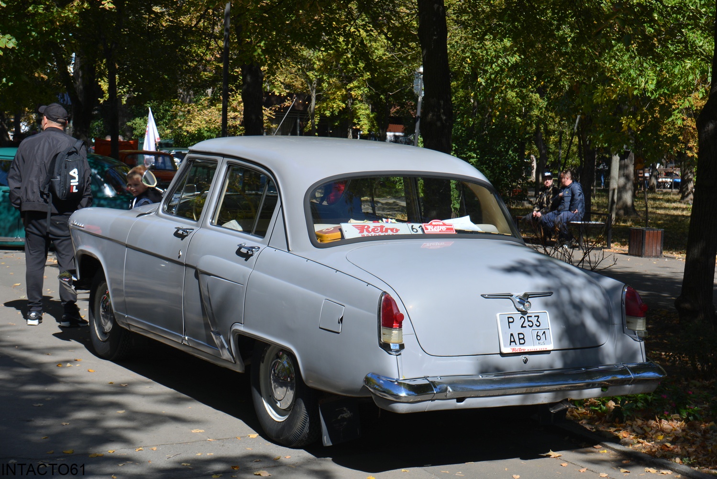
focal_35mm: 66
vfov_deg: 20.6
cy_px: 240
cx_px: 358
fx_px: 1315
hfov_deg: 30.5
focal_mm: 44
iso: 100
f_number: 8
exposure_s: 1/250
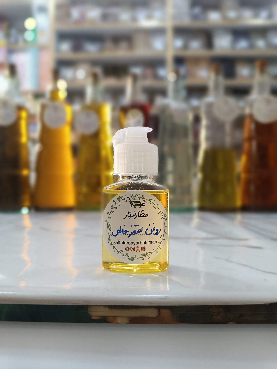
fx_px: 256
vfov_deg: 71.6
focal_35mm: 24
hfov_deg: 56.8
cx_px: 138
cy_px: 184
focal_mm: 4.71
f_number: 1.79
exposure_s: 1/59.9
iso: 300
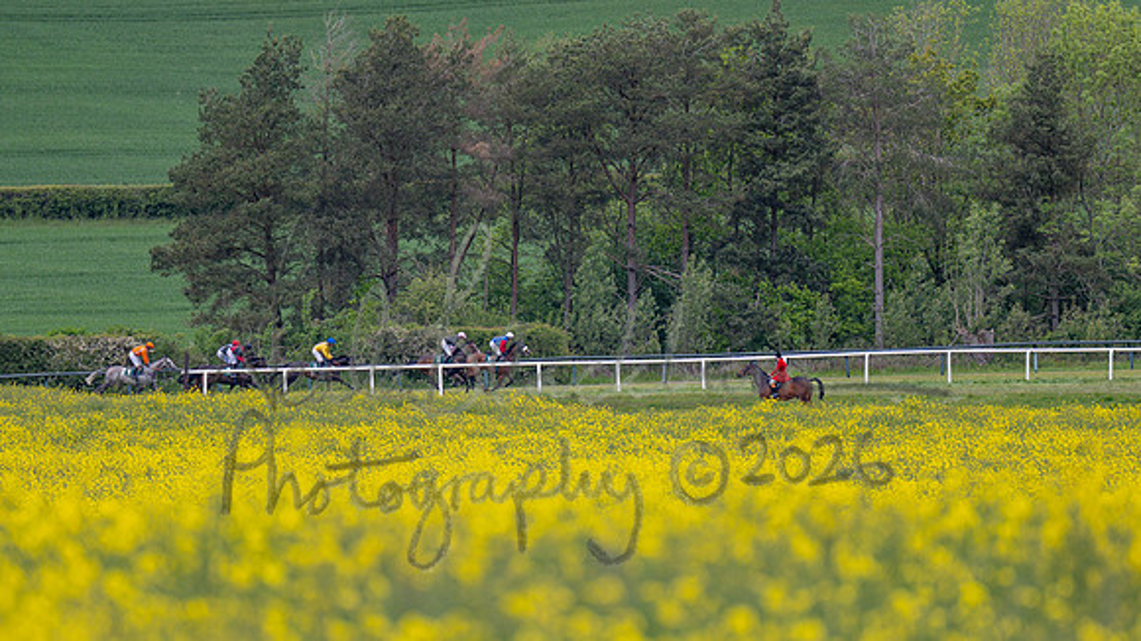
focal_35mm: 421
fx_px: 12744
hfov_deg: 5.1
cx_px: 491
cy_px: 427
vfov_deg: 2.9
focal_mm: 200
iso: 200
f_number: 2.8
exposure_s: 1/1600
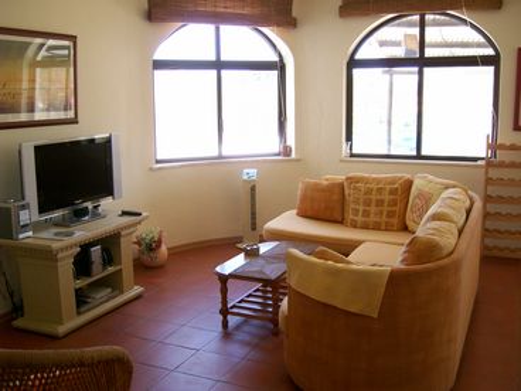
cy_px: 196
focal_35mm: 35
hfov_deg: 52.6
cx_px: 260
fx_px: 527
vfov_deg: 40.7
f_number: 2.8
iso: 140
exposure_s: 1/89.1
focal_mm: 5.8
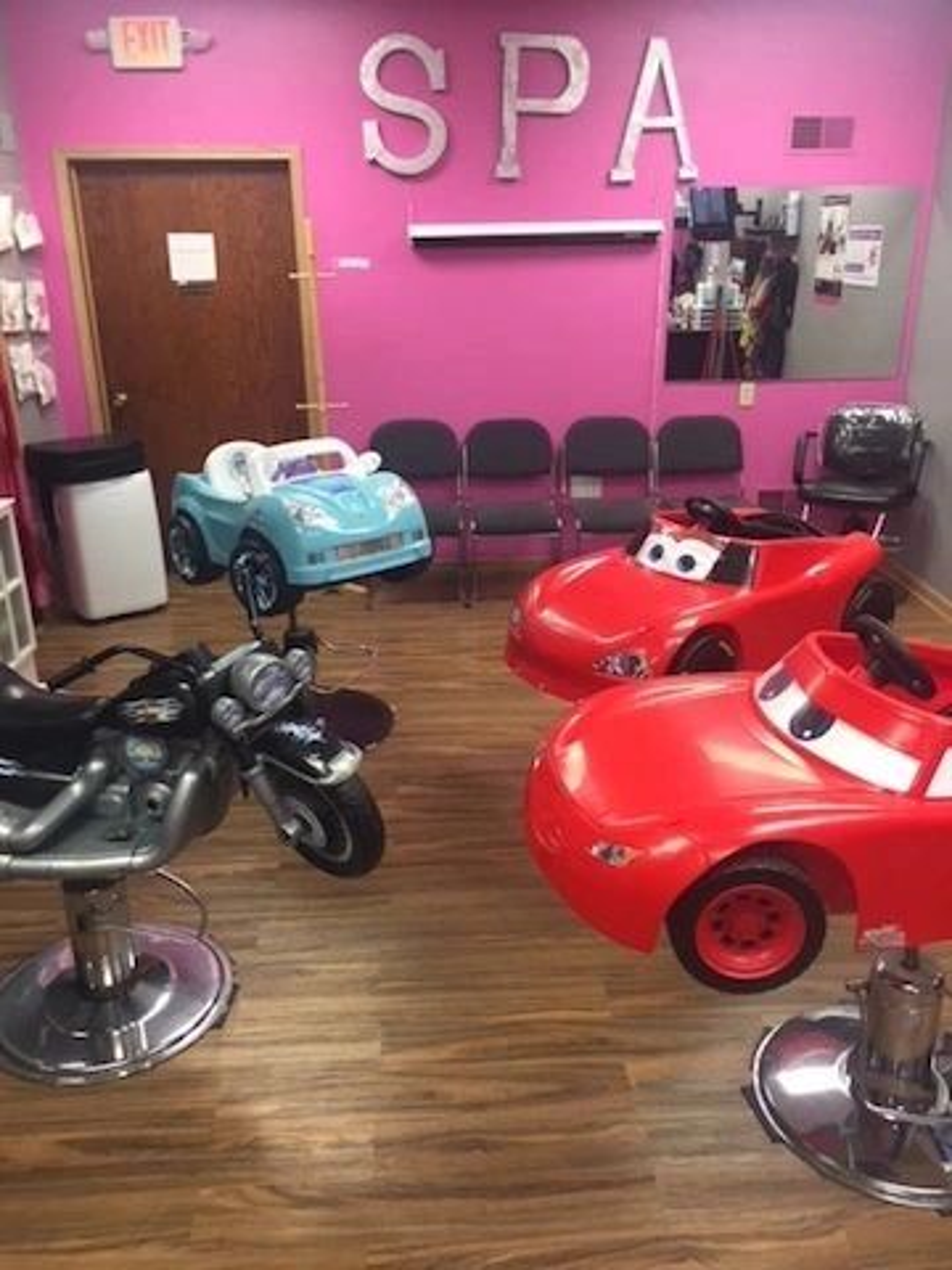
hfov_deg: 48.2
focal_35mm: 29
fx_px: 1063
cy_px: 635
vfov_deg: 61.7
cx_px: 476
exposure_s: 1/30
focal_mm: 4.15
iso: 80
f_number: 2.2
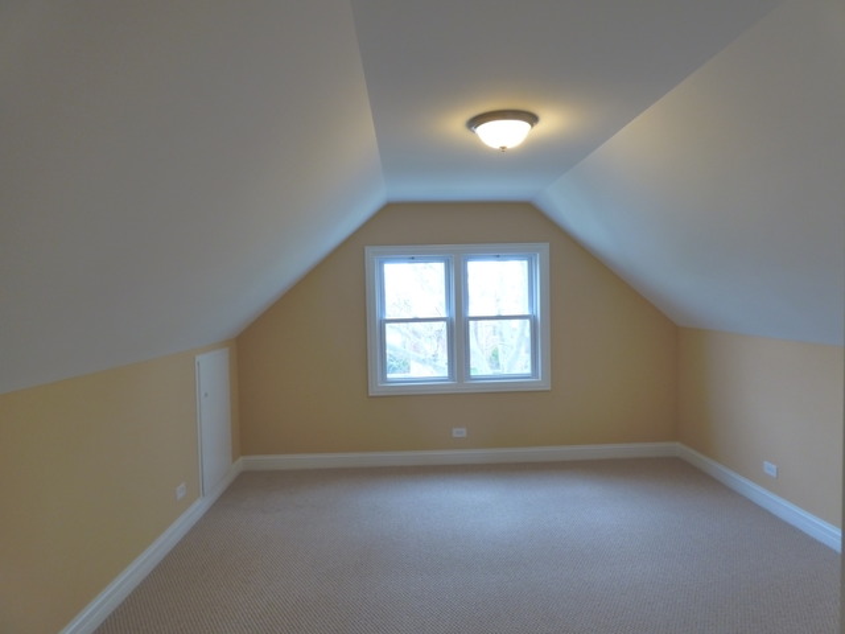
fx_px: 488
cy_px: 317
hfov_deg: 81.7
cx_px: 422
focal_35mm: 20
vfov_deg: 66.0
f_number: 3.5
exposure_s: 1/20
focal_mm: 3.58
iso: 400
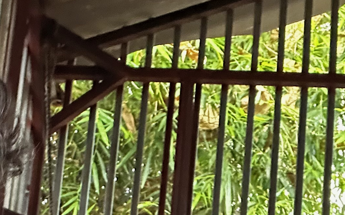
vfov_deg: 13.0
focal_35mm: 93
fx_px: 875
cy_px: 355
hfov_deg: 22.2
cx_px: 107
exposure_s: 1/59
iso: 320
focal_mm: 2.69
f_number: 1.9
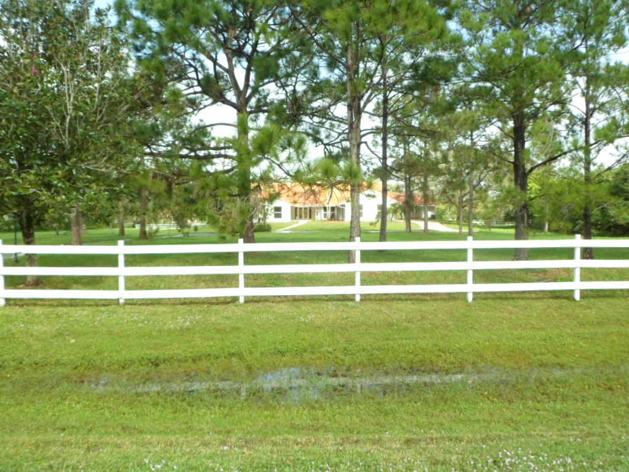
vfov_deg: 51.4
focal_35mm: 27
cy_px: 236
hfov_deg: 65.3
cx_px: 314
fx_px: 491
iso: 160
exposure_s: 1/500
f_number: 3.3
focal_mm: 4.9
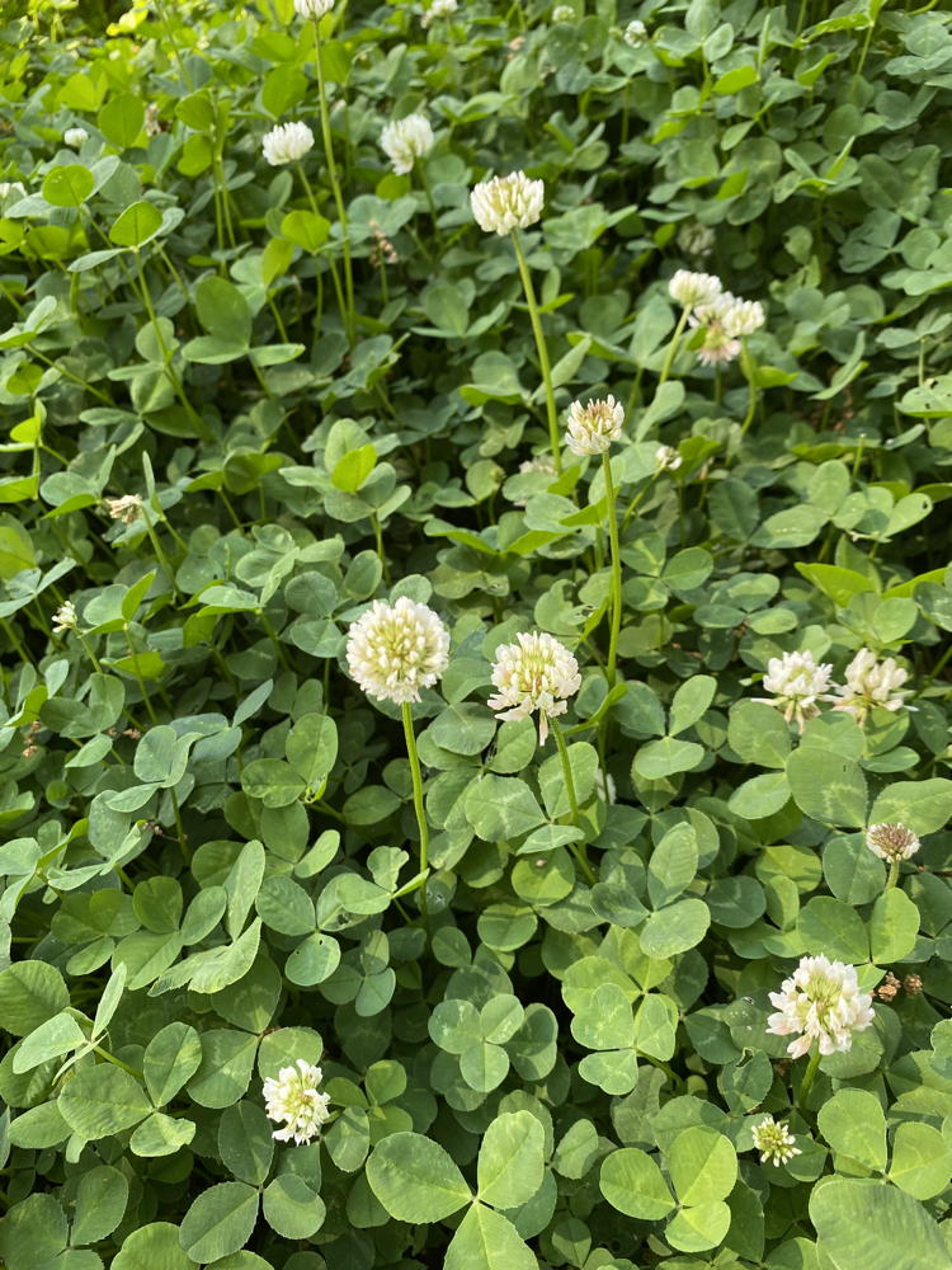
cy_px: 635
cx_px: 476
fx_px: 953
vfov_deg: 67.3
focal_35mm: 26
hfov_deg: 53.1
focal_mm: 4.25
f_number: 1.8
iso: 50
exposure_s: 1/122
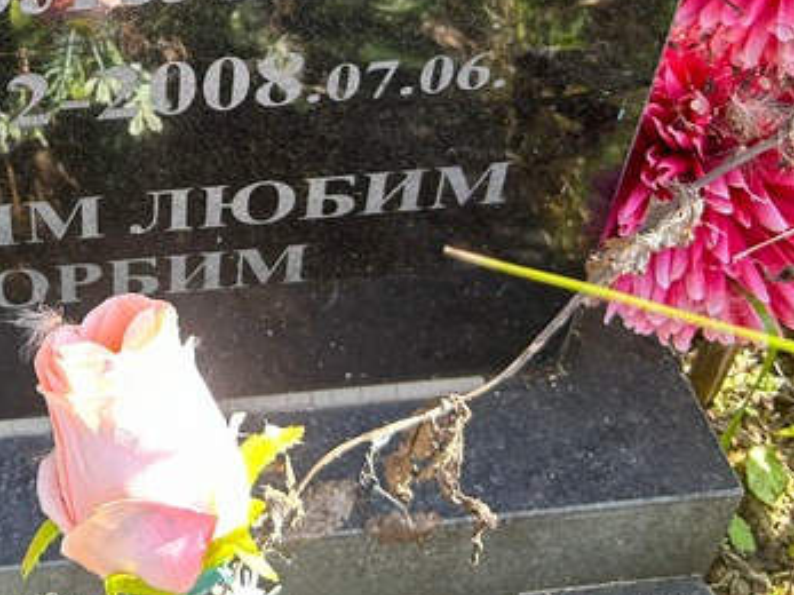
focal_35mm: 60
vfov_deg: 23.1
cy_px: -39
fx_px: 1376
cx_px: 14
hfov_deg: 30.1
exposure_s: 1/171
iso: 50
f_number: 1.5
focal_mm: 5.7
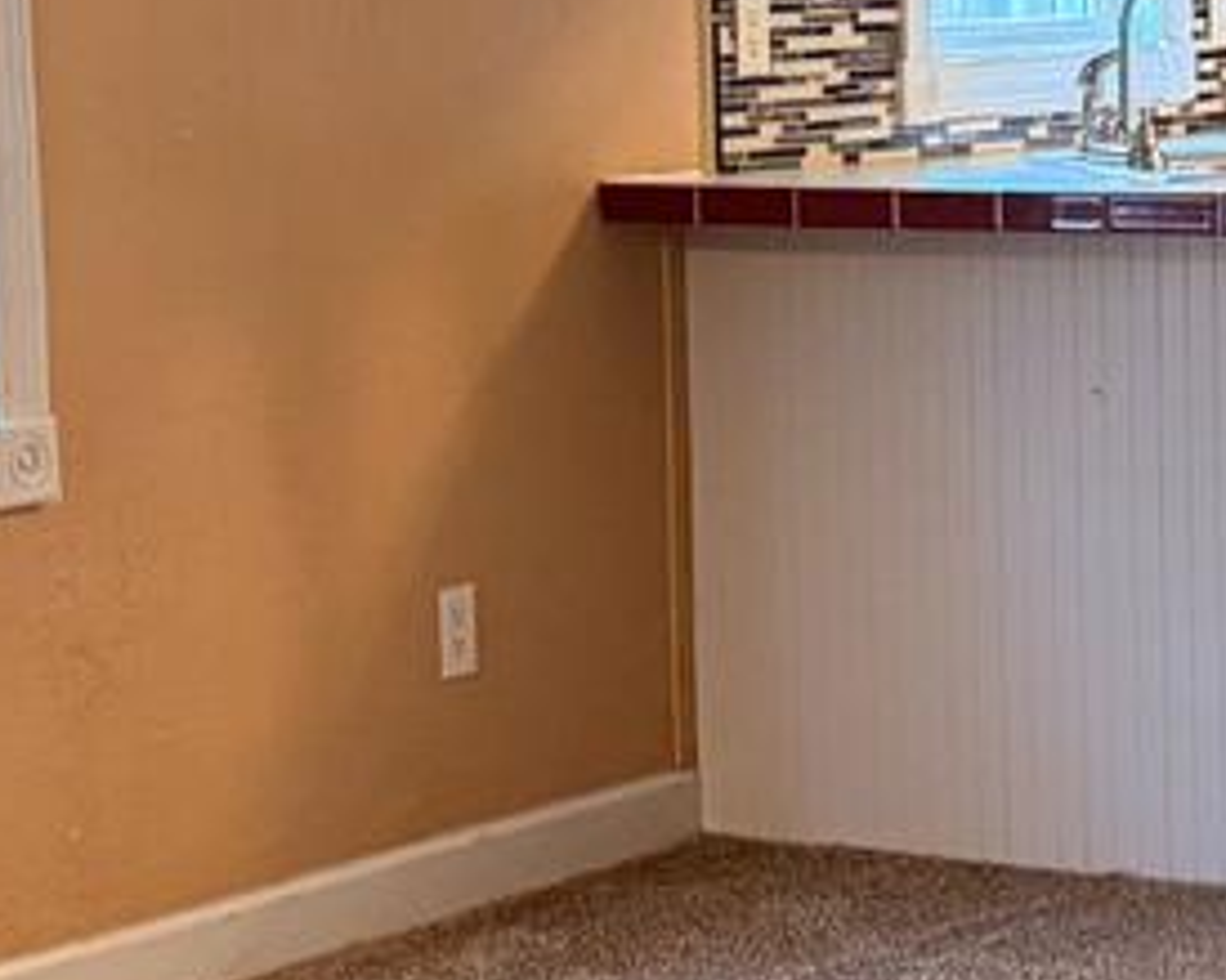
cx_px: 1087
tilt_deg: -7.3
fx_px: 4461
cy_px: 483
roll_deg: +0.4
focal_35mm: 123
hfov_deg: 15.5
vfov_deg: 12.5
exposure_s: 1/60
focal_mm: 6.76
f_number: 1.78
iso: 640
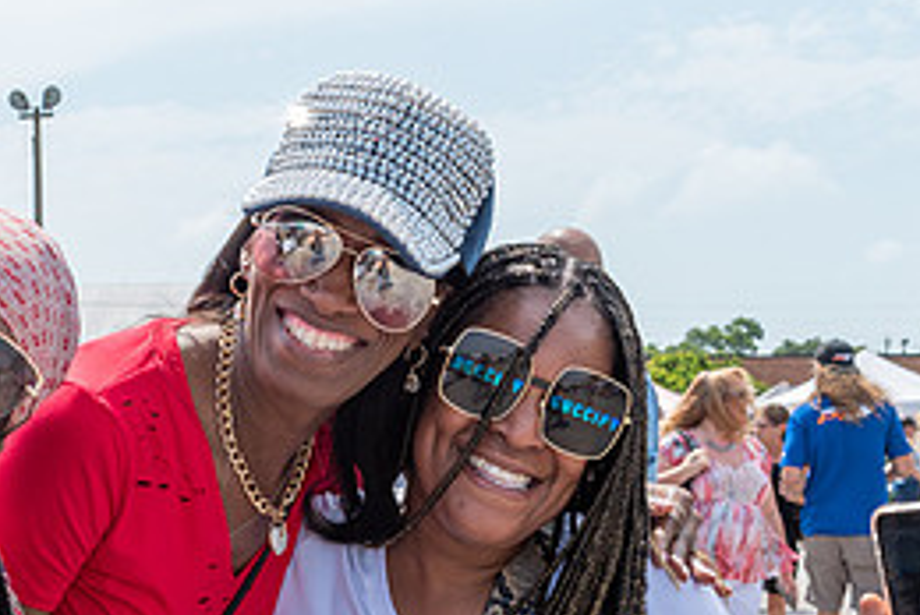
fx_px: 2226
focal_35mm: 87
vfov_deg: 15.4
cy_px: 660
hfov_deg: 22.6
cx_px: 39
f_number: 10
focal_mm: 24
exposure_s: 1/400
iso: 200
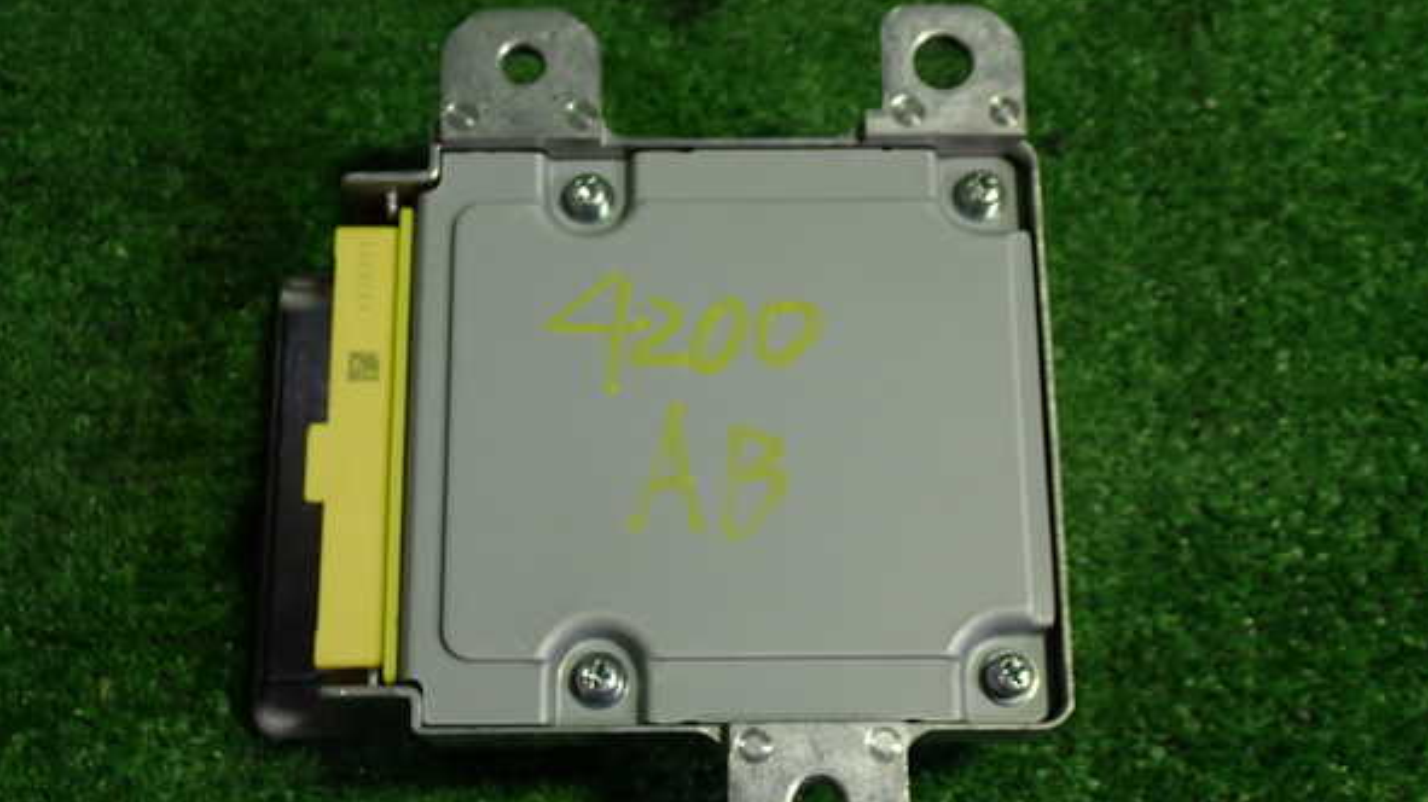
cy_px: 440
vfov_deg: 23.0
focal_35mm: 52
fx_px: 1968
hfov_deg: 39.9
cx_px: 718
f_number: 3.1
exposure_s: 1/50
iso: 200
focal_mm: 8.4
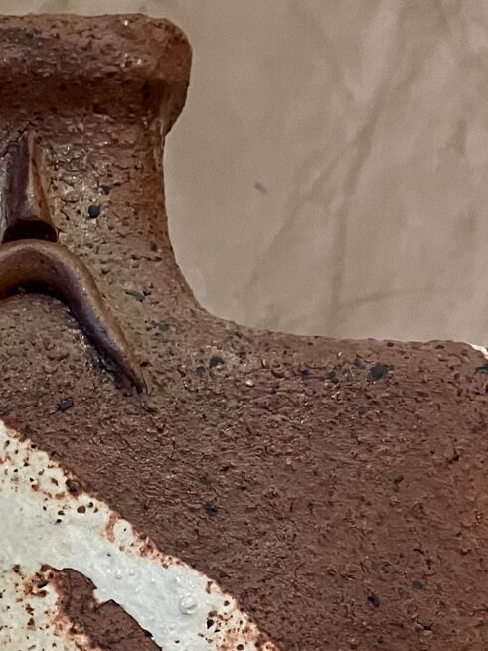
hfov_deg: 18.1
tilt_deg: -11.5
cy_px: 857
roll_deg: +2.6
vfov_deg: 21.9
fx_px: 1504
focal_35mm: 80
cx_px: 52
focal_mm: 4.2
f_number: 1.6
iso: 500
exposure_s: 1/33
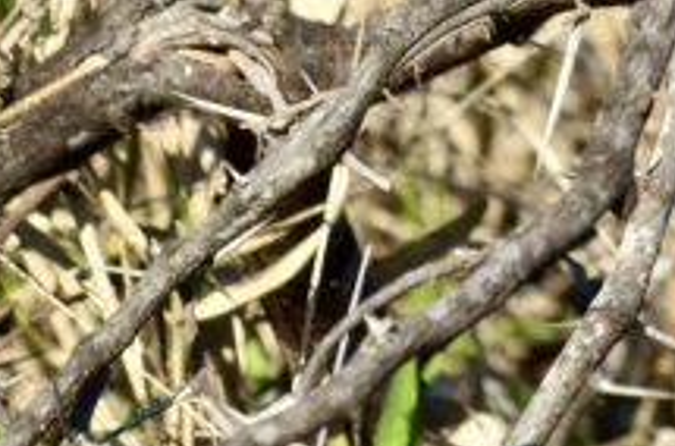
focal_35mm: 2681
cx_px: 1011
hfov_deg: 0.8
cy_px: -313
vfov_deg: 0.5
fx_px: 50121
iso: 250
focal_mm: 500
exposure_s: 1/1000
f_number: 6.3
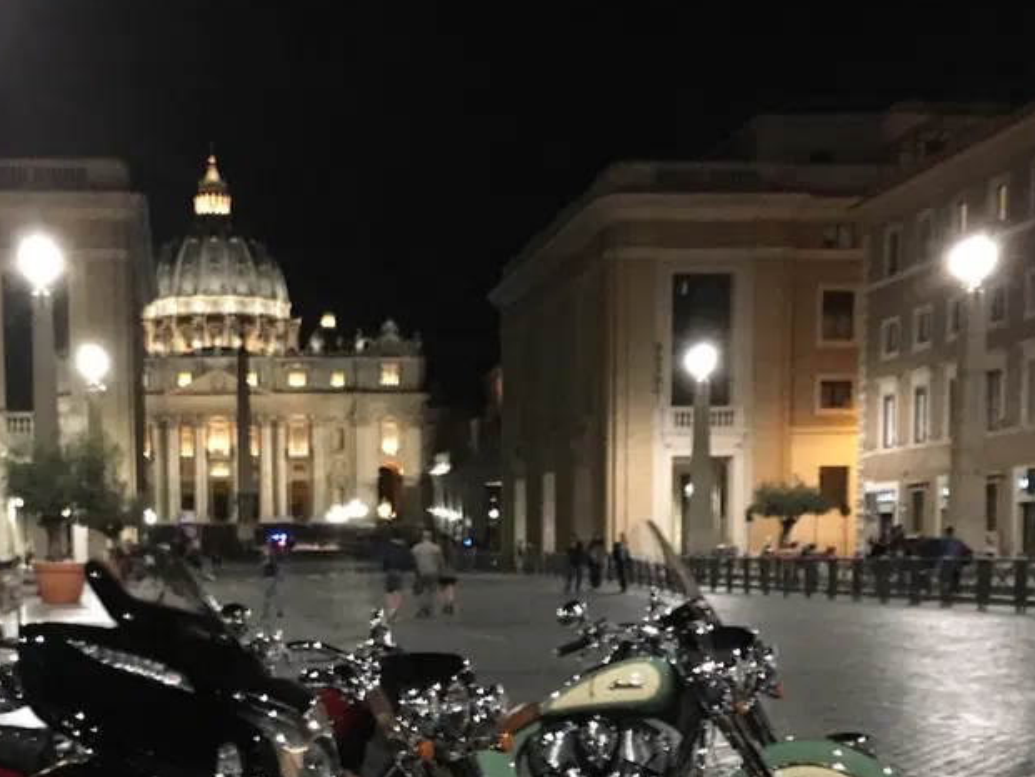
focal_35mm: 56
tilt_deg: -4.8
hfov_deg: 33.9
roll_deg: +0.7
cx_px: 317
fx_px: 1675
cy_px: 705
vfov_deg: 25.3
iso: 400
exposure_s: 1/17
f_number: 2.2
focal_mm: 4.15
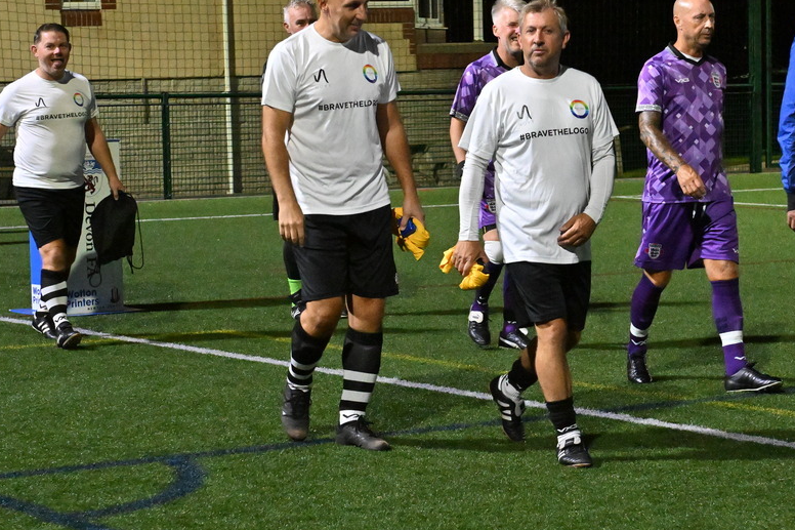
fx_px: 2561
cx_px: 480
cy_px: 247
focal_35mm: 116
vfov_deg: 11.8
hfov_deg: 17.6
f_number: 5.6
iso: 8000
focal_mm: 60
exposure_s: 1/400
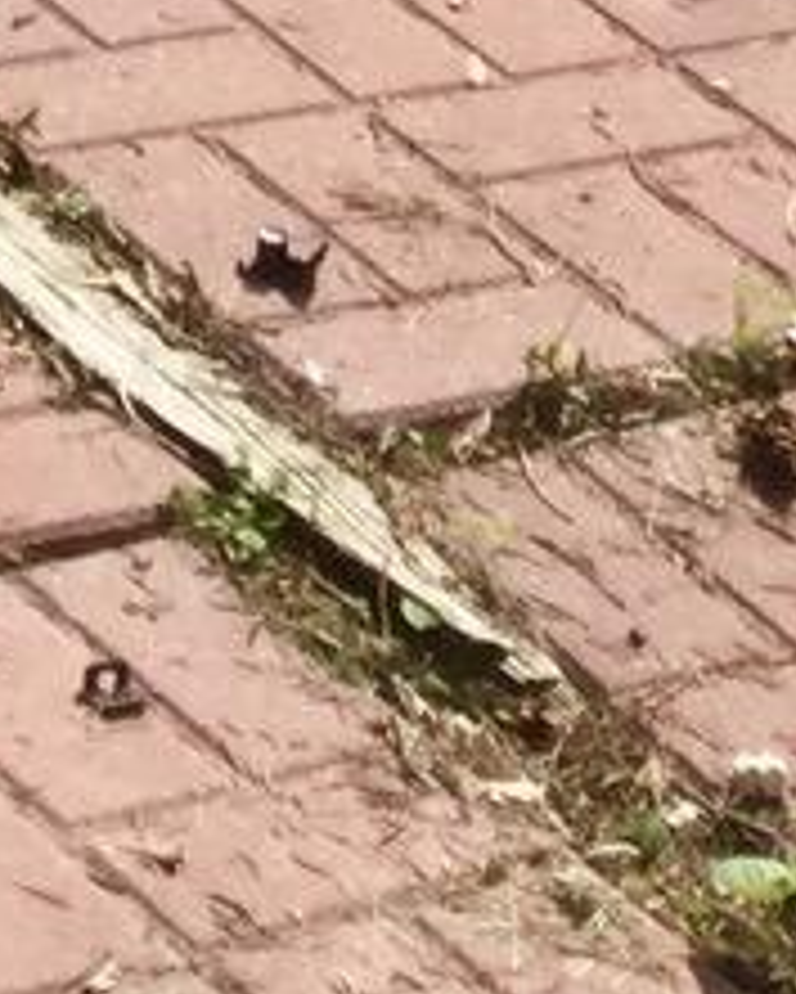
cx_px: -634
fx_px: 6180
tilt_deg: -2.2
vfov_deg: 7.6
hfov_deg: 7.2
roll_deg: +0.9
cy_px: -2375
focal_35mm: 210
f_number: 2.4
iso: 25
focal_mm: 3.3
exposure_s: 1/1164
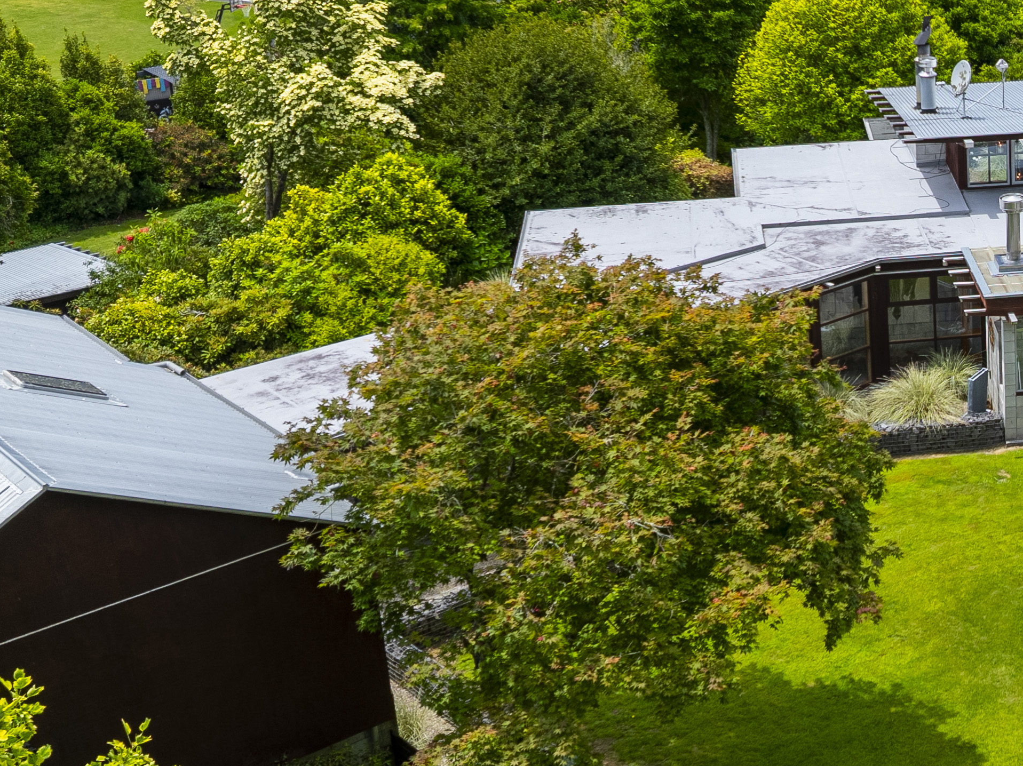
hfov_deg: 27.3
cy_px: 260
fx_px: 1950
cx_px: 1087
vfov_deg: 22.2
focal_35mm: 66
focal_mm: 12.29
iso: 110
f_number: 2.8
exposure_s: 1/640
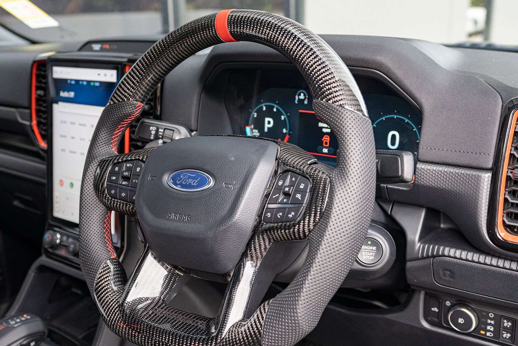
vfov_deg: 37.8
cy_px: 179
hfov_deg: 54.2
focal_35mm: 35
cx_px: 222
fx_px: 504
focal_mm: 29
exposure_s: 1/160
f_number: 4
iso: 1250
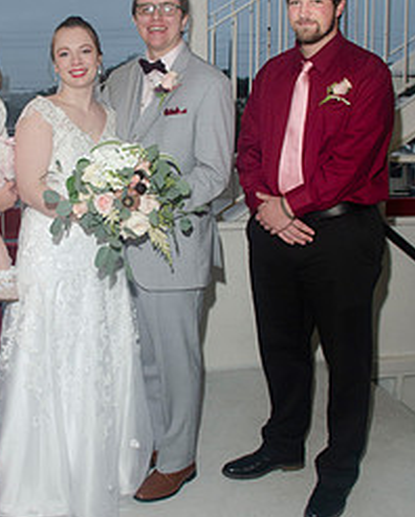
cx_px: 113
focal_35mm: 46
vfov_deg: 40.2
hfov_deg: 32.3
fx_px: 705
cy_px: 218
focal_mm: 18
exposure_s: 1/60
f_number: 5.6
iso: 400
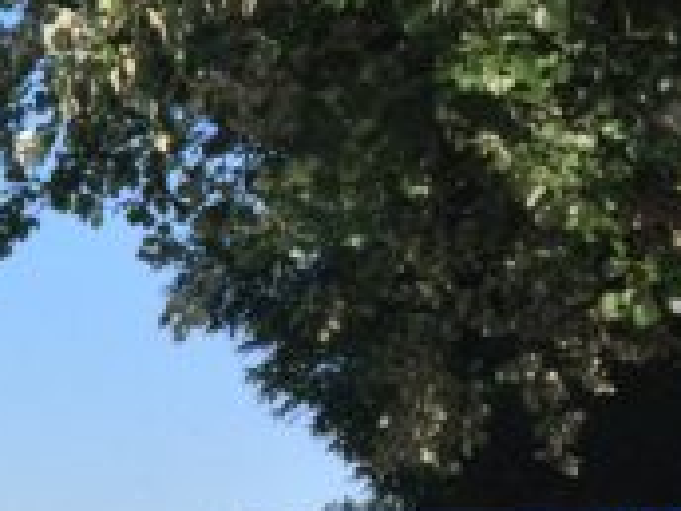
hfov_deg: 13.1
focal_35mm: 134
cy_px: 246
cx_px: -594
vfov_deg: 11.1
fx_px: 2636
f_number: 2.2
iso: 40
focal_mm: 4.12
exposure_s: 1/1786
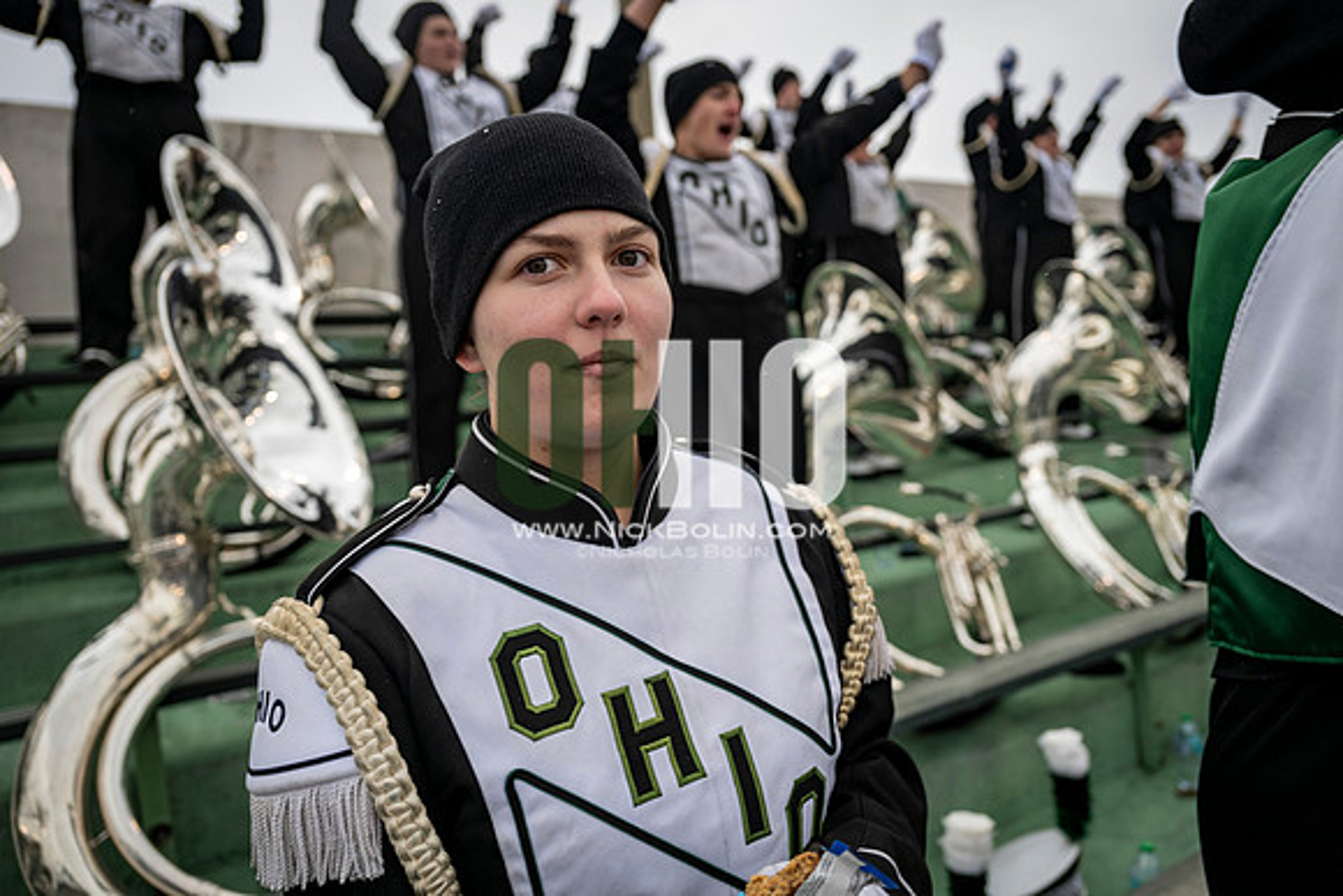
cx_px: 672
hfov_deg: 73.7
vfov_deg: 53.2
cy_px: 448
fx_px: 896
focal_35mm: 24
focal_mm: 24
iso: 160
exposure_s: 1/500
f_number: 2.8
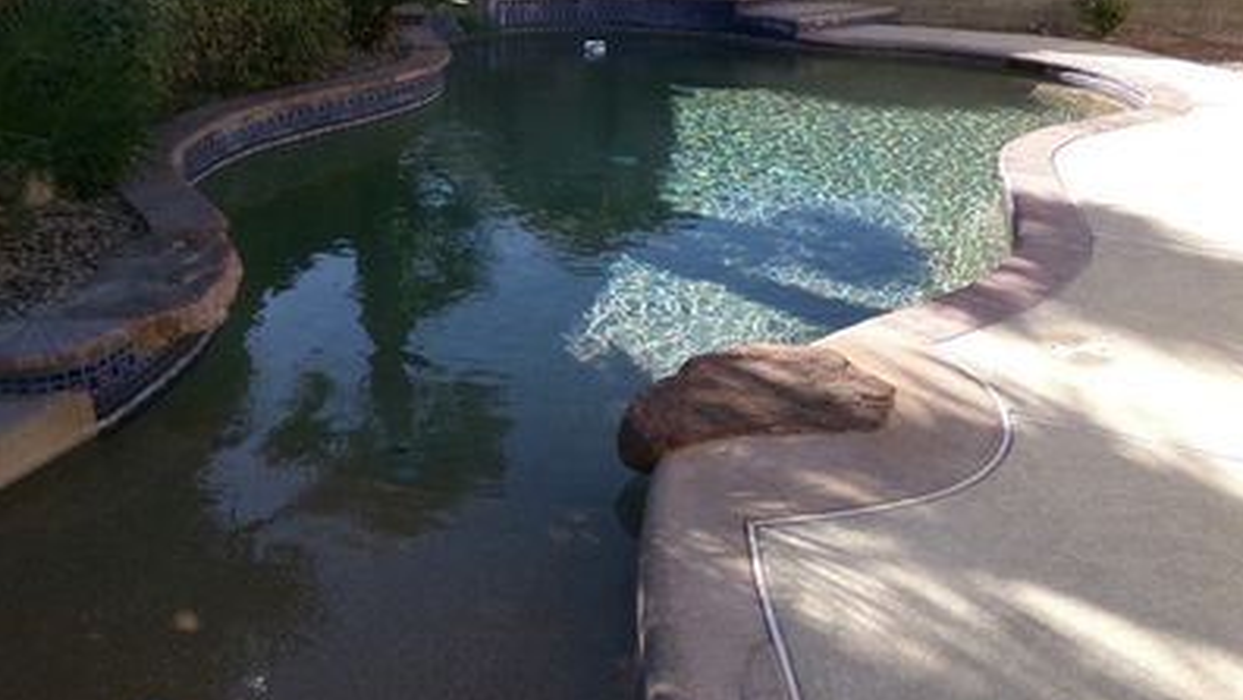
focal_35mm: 33
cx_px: 631
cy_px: 319
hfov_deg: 59.5
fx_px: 1088
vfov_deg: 35.6
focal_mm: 4.3
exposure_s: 1/500
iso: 100
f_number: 3.7
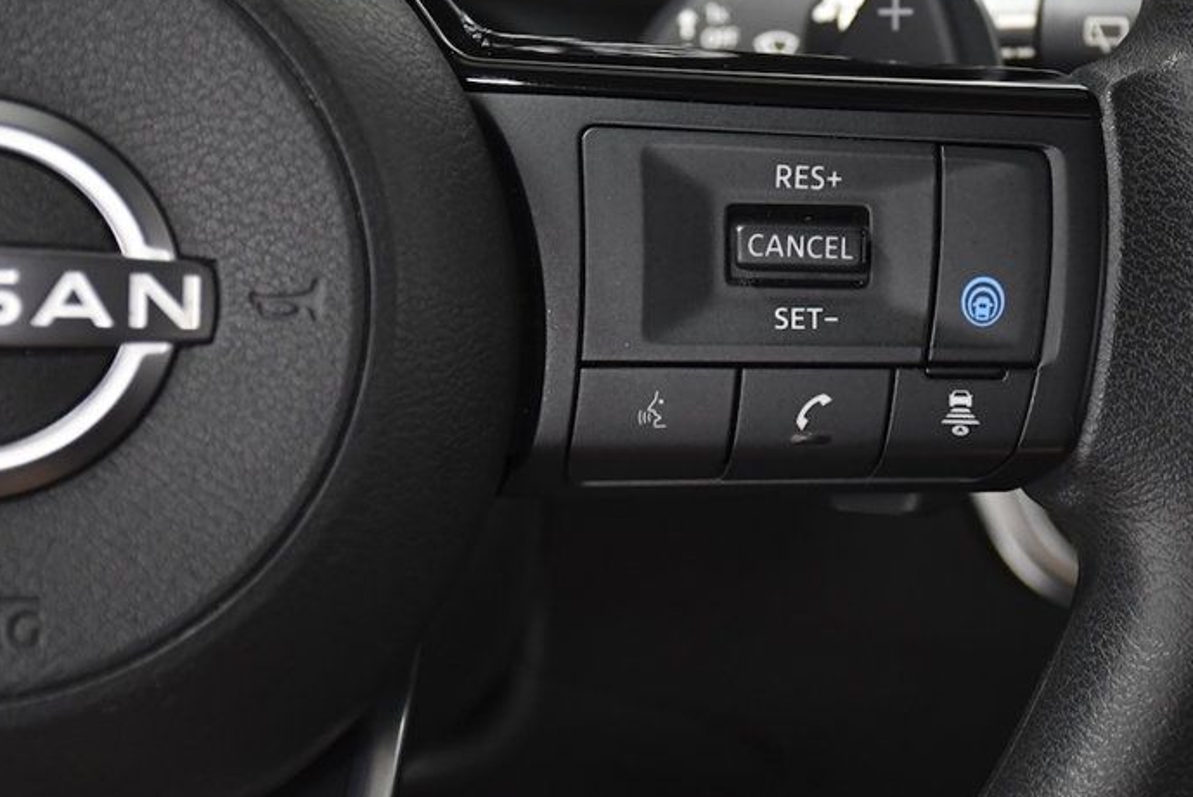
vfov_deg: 12.8
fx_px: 3547
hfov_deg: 19.0
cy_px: 264
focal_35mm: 107
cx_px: 793
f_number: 4.5
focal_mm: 48
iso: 2500
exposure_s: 1/100
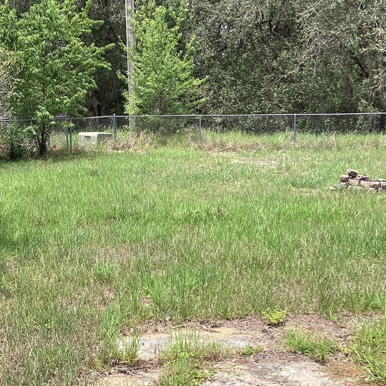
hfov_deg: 32.8
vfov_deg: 32.8
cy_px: 208
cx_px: 184
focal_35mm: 52
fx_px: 656
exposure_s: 1/612
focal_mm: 3.3
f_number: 2.4
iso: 25
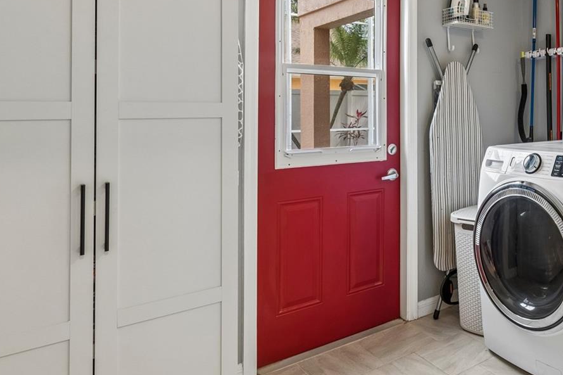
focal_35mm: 27
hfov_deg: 59.3
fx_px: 422
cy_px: 136
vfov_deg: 47.4
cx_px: 487
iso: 100
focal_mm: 10
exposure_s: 1/5
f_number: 7.1
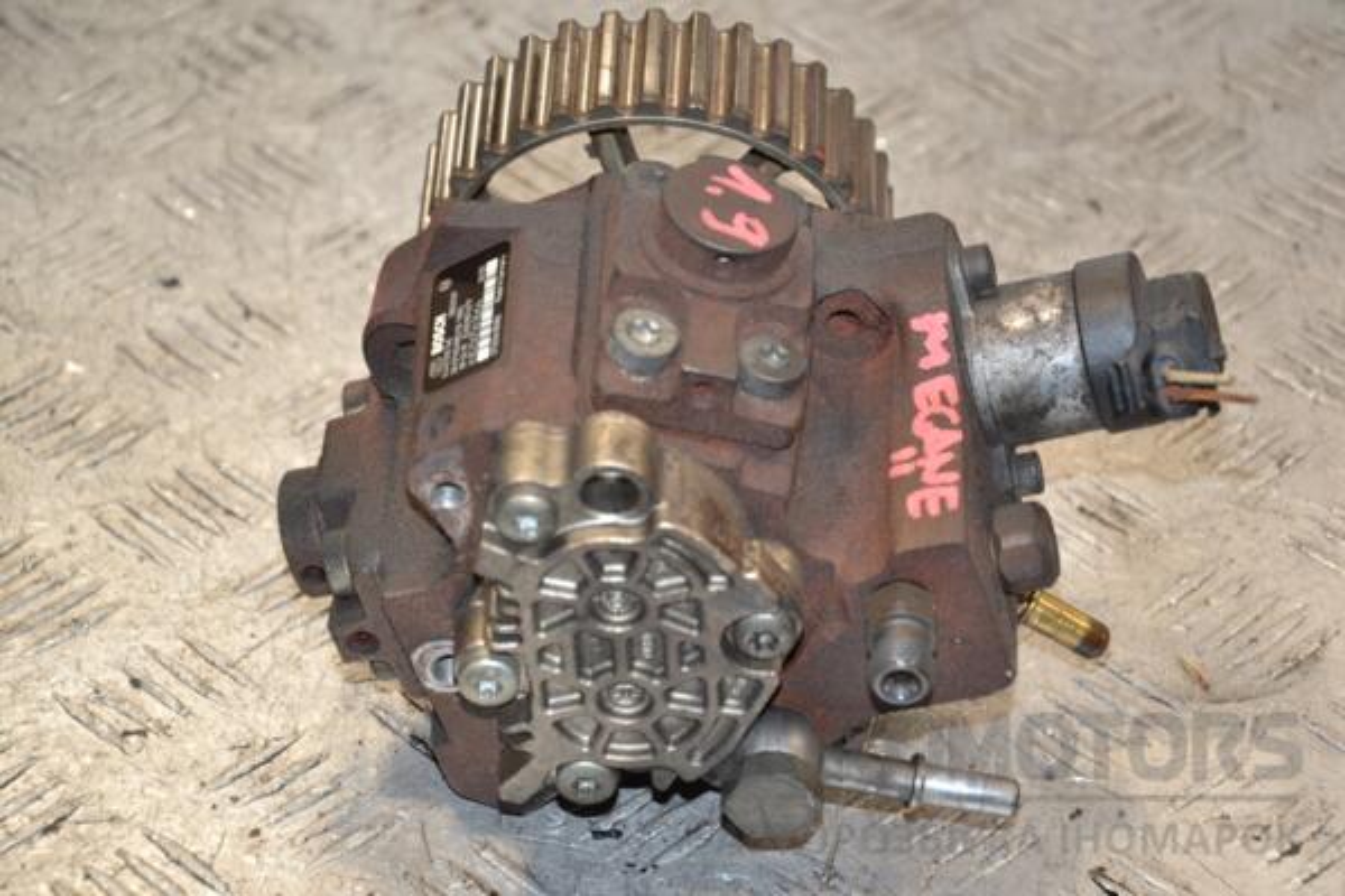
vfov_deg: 12.2
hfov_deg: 18.2
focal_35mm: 112
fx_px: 4203
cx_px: 672
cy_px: 448
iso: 800
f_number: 5.3
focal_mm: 75
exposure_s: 1/160
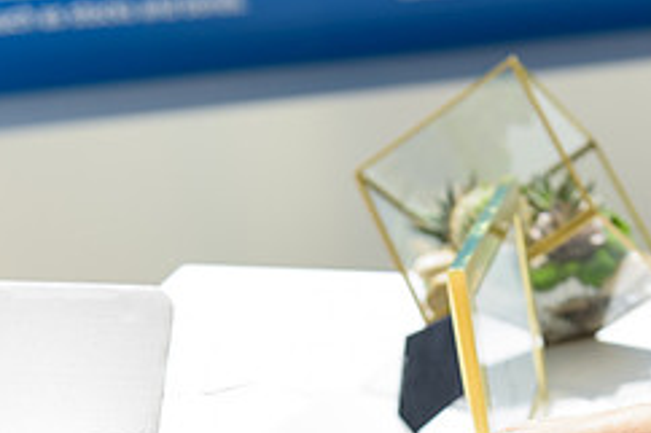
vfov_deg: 13.9
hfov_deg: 21.0
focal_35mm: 96
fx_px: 1735
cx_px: 511
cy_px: 496
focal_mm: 40
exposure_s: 1/640
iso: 200
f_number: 3.2
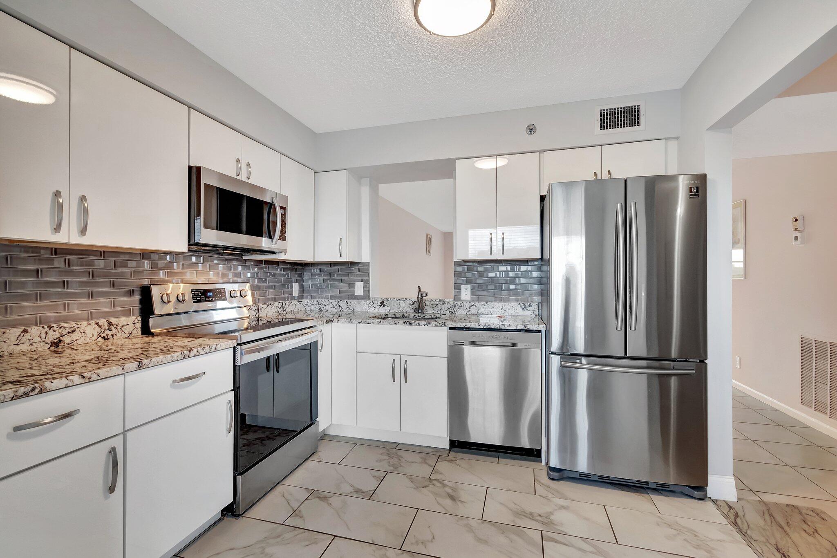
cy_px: 279
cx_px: 418
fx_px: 349
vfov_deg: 77.3
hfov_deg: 100.4
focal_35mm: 15
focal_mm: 10
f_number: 8
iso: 1000
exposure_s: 1/15
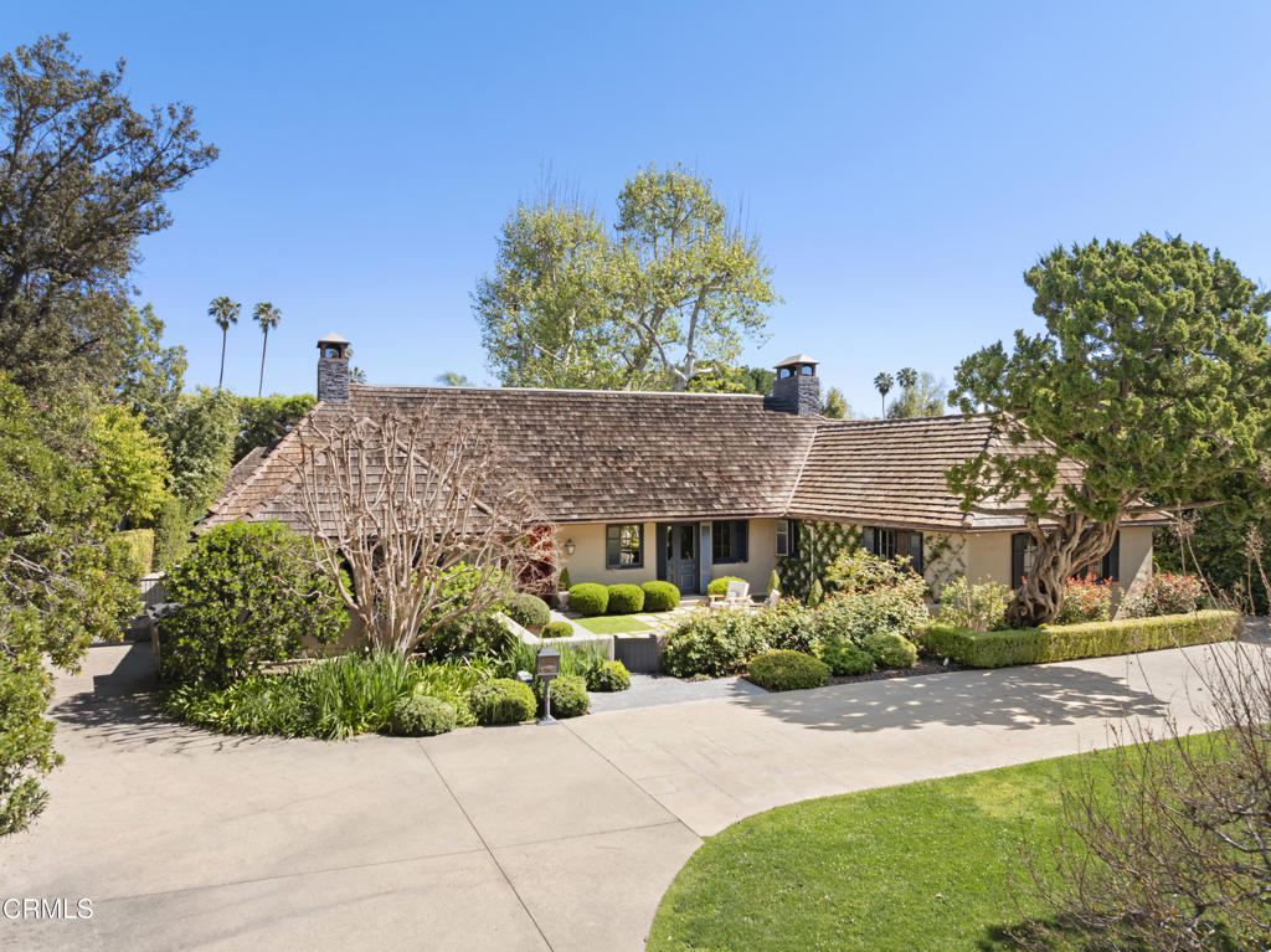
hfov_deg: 71.6
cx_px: 636
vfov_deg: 56.8
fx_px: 881
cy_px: 476
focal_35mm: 24
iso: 100
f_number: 2.8
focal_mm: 12.29
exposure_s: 1/1600
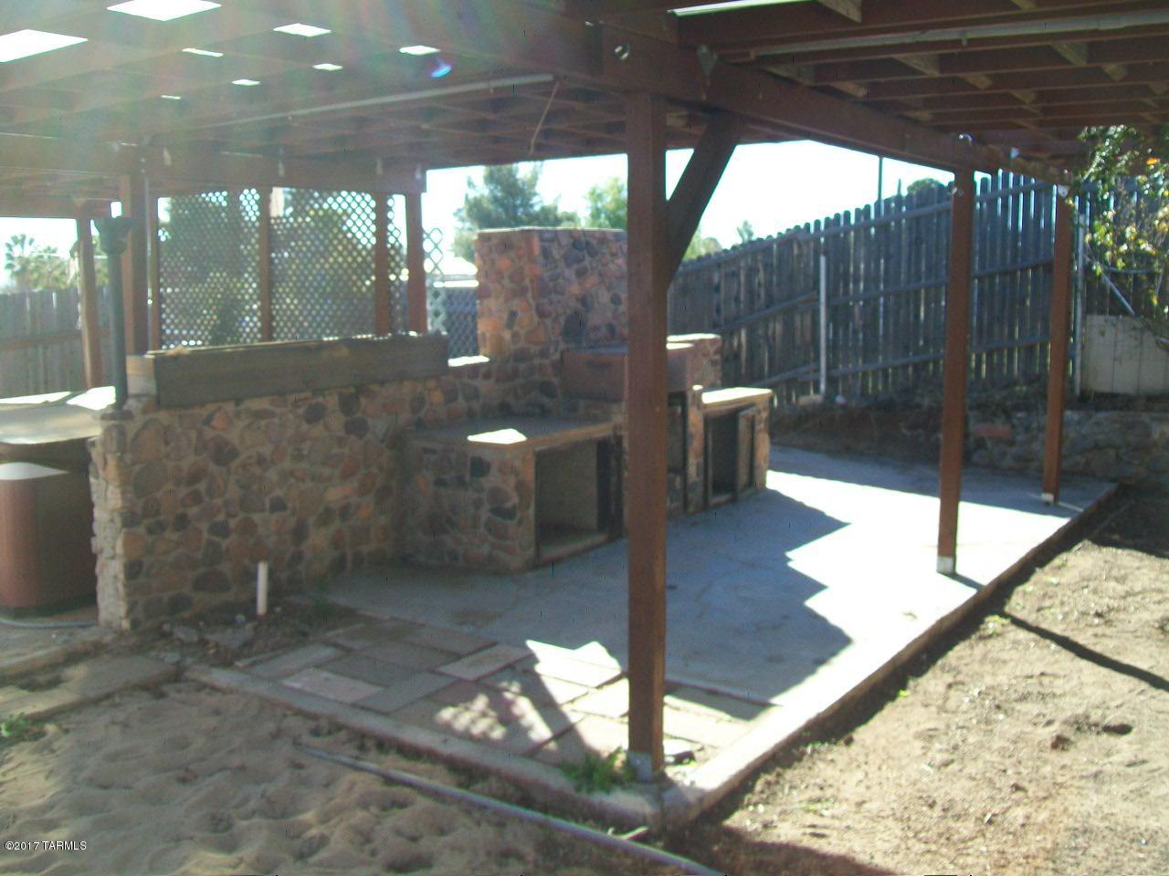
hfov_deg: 54.0
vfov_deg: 41.8
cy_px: 438
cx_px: 584
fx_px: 1148
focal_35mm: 34
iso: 64
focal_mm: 6.1
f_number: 2.7
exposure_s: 1/320
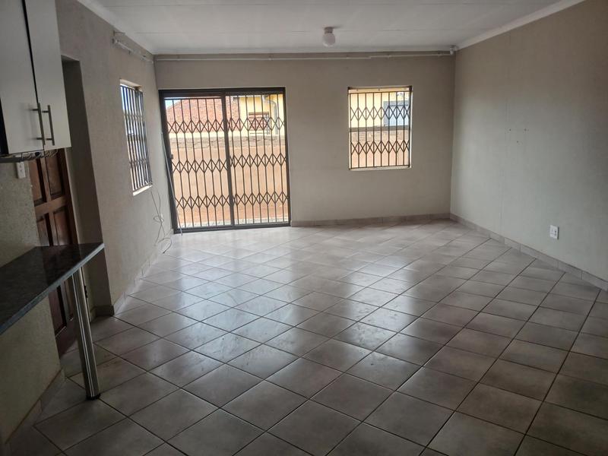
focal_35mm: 26
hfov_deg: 67.3
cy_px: 228
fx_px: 457
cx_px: 304
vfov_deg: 53.1
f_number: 1.8
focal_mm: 3.98
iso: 40
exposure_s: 1/50
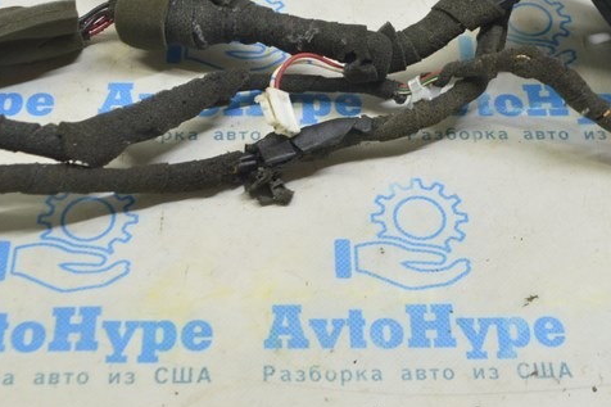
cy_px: 37
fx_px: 1205
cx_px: 323
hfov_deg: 28.5
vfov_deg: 18.8
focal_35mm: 71
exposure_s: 1/20
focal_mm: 22
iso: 400
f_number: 5.6
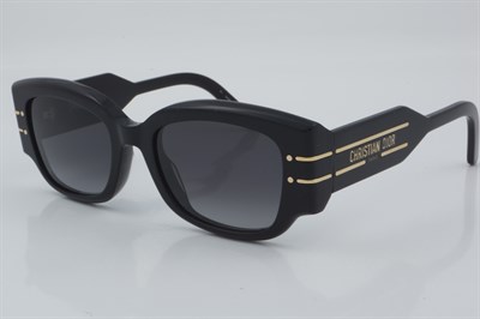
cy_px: 160
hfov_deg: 27.0
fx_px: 999
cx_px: 240
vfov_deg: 18.2
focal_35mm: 75
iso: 100
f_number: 29
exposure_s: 1/4
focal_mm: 50
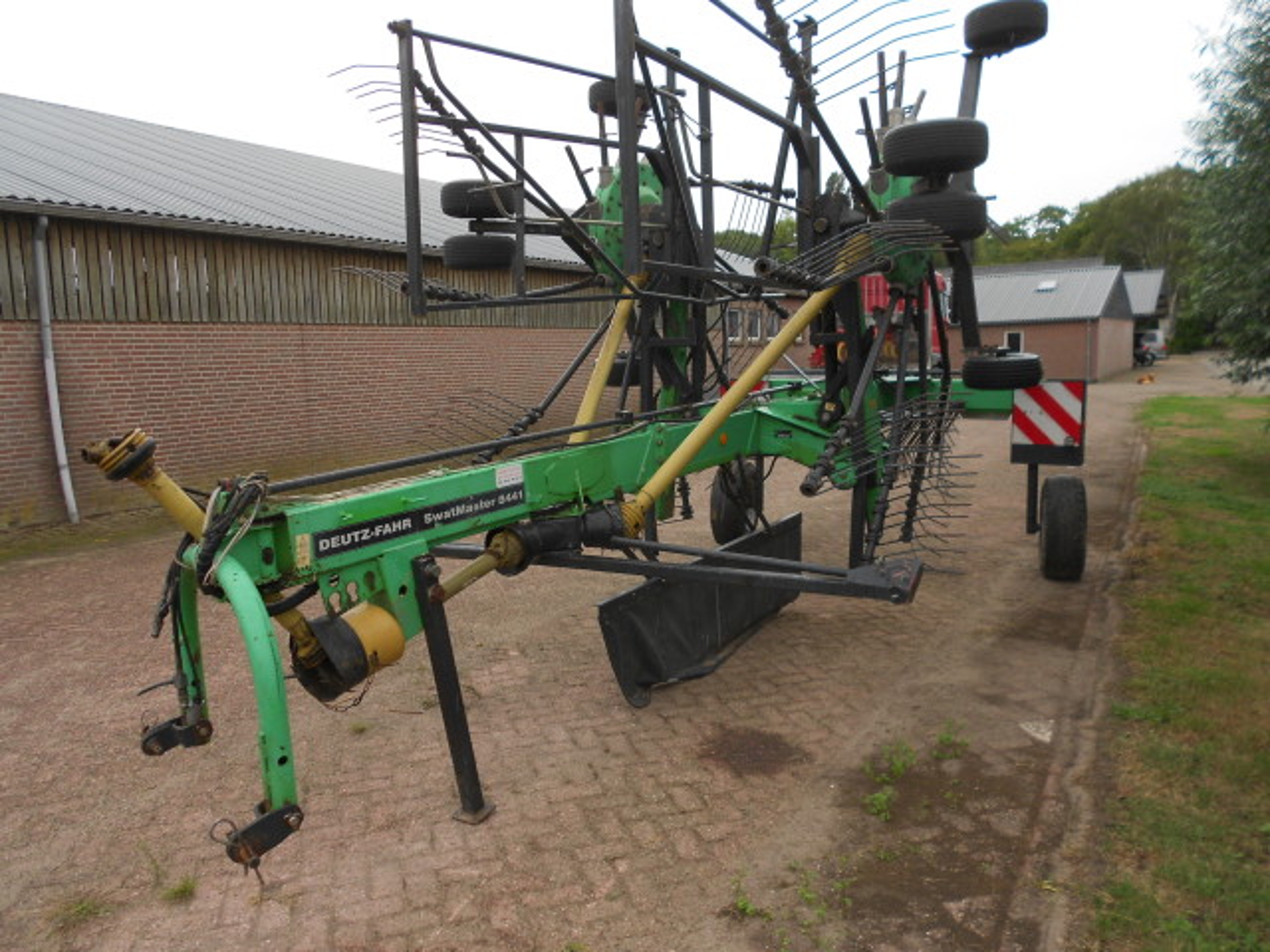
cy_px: 476
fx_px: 954
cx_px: 635
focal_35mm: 26
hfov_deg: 67.3
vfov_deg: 53.1
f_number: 3.2
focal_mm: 4.6
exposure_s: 1/250
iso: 80
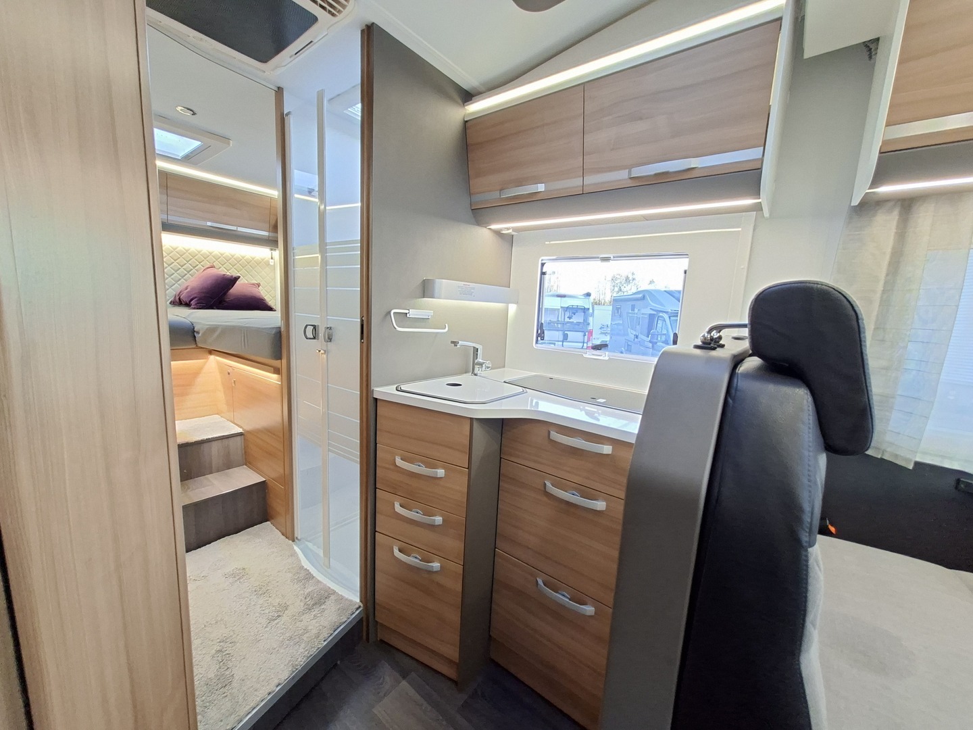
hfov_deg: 106.2
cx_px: 486
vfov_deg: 89.9
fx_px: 365
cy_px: 365
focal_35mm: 13
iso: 320
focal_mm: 1.74
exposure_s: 1/24
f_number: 2.2
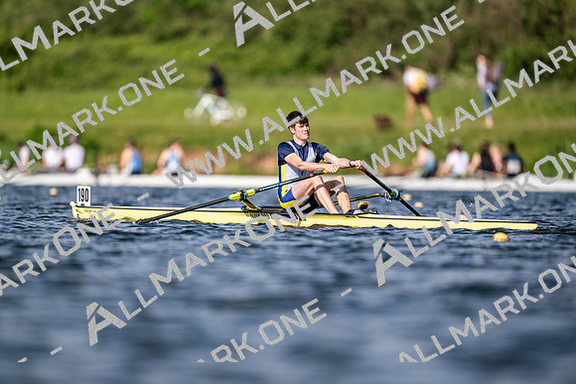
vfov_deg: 2.3
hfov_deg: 3.4
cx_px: 288
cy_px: 192
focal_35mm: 600
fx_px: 9602
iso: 200
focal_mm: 600
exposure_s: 1/2500
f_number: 4
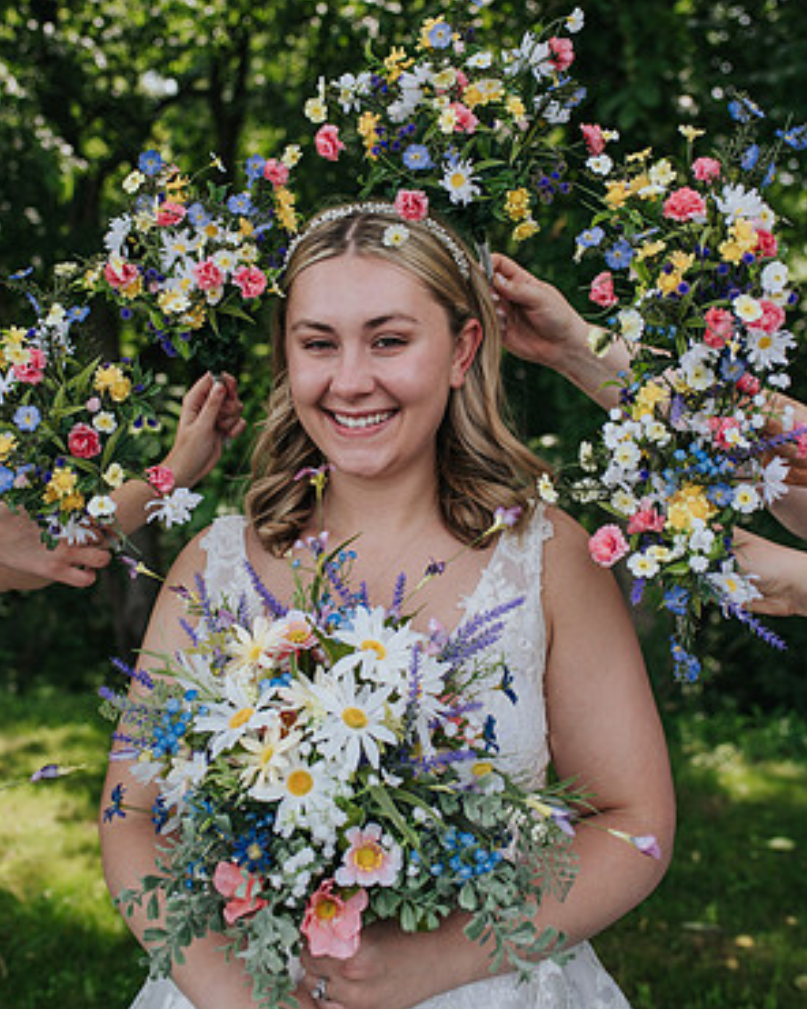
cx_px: 404
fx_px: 1194
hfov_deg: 37.3
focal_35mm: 40
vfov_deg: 45.6
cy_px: 425
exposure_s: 1/400
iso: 100
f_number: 3.2
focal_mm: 35
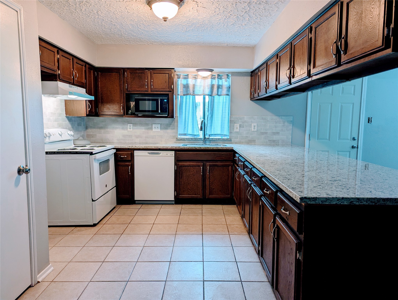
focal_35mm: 24
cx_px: 199
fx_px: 276
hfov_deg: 71.5
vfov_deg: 56.9
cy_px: 150
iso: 70
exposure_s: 1/60
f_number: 1.85
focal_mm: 6.81
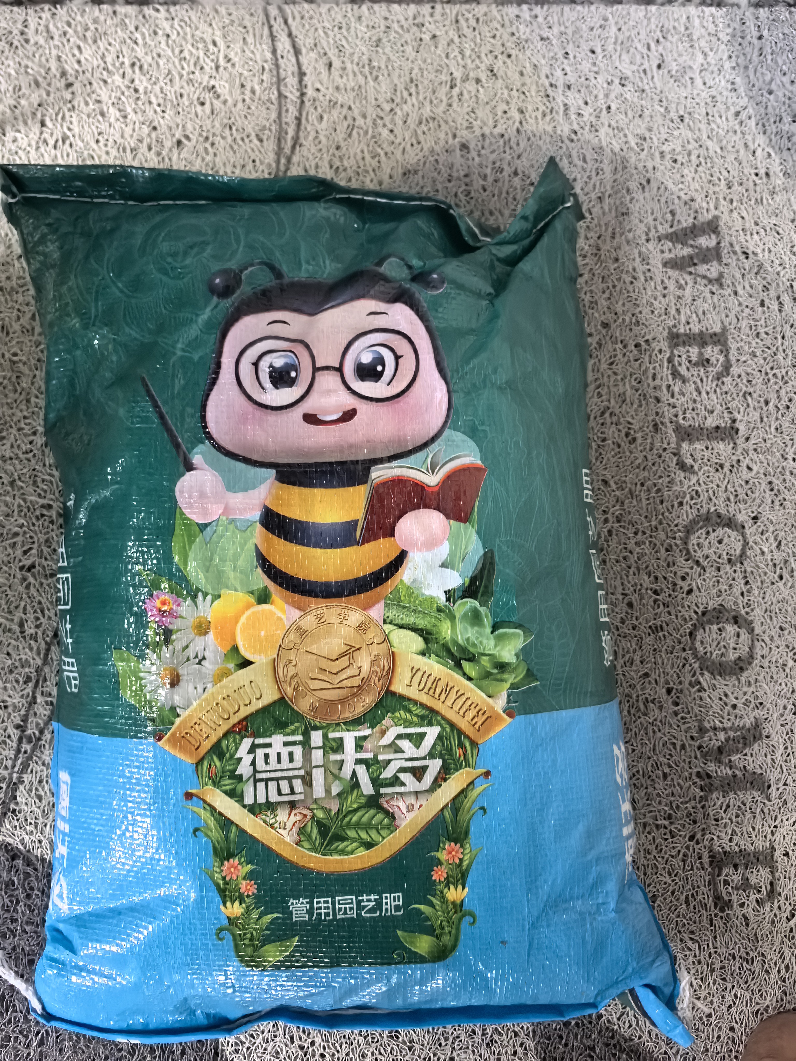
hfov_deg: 51.4
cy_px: 530
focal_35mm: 27
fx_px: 828
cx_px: 398
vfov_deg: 65.3
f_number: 2
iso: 6400
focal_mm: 5.75
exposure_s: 1/447
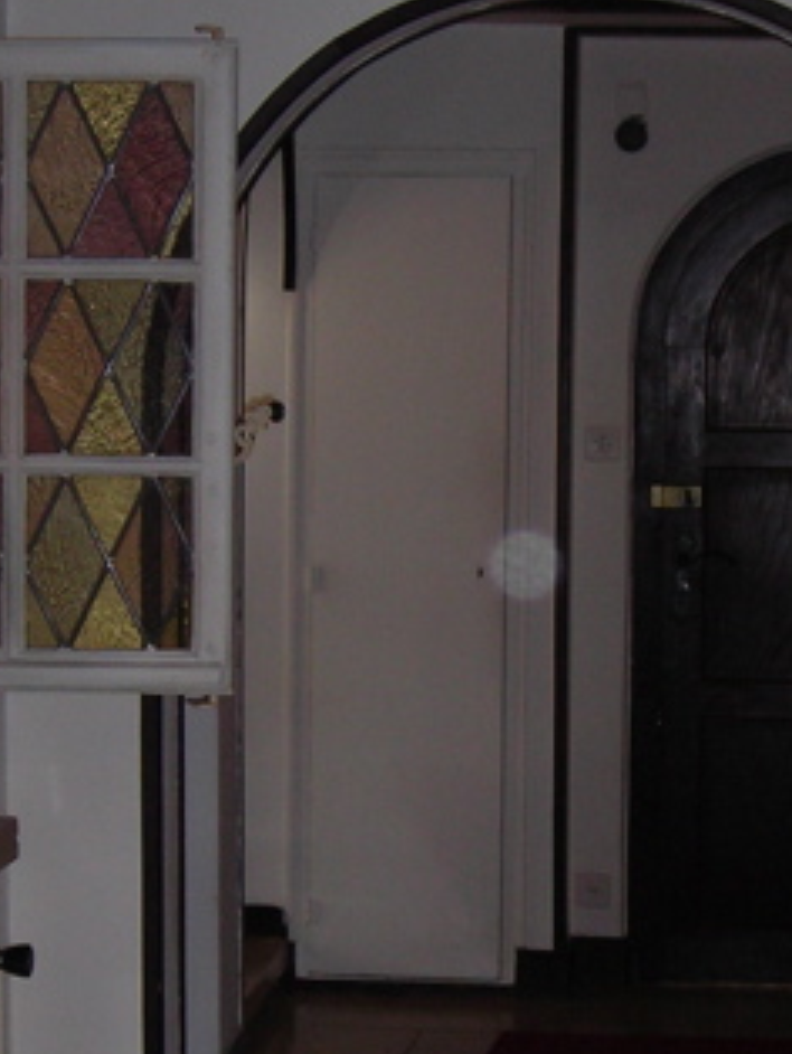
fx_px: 3138
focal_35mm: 103
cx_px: 592
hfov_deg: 14.3
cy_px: 816
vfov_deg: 18.9
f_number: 3.2
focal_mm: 6.3
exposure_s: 1/60.1
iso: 78
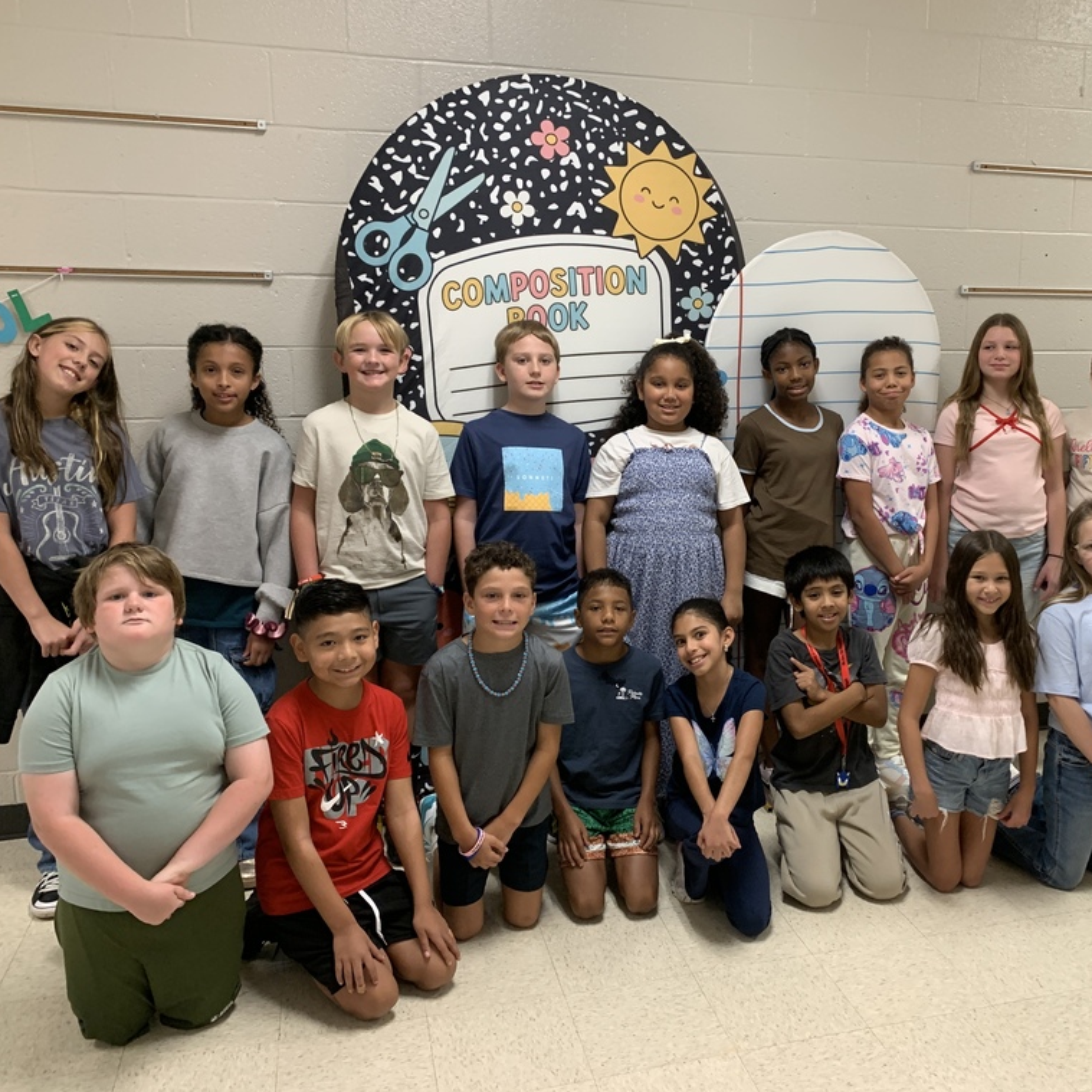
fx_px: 1106
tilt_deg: -11.3
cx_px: 666
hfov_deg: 52.1
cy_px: 547
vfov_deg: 52.5
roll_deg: -0.9
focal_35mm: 31
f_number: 1.8
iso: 200
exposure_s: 1/60
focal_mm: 4.25
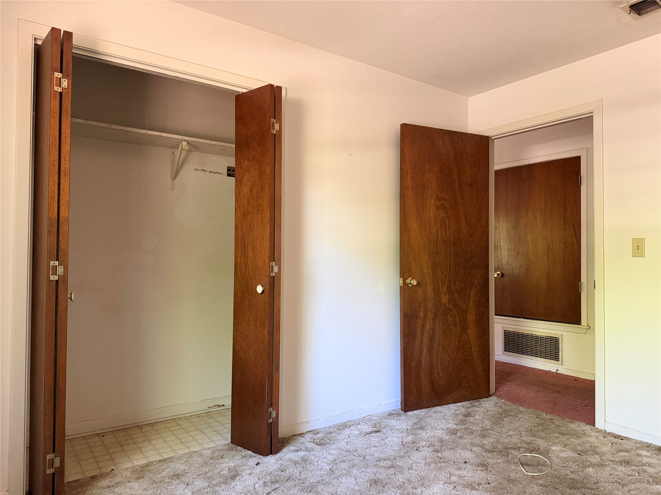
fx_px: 458
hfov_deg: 71.6
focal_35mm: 24
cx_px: 330
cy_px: 248
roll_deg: -0.4
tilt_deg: +1.2
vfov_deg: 56.8
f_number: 1.78
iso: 500
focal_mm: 6.76
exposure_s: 1/60
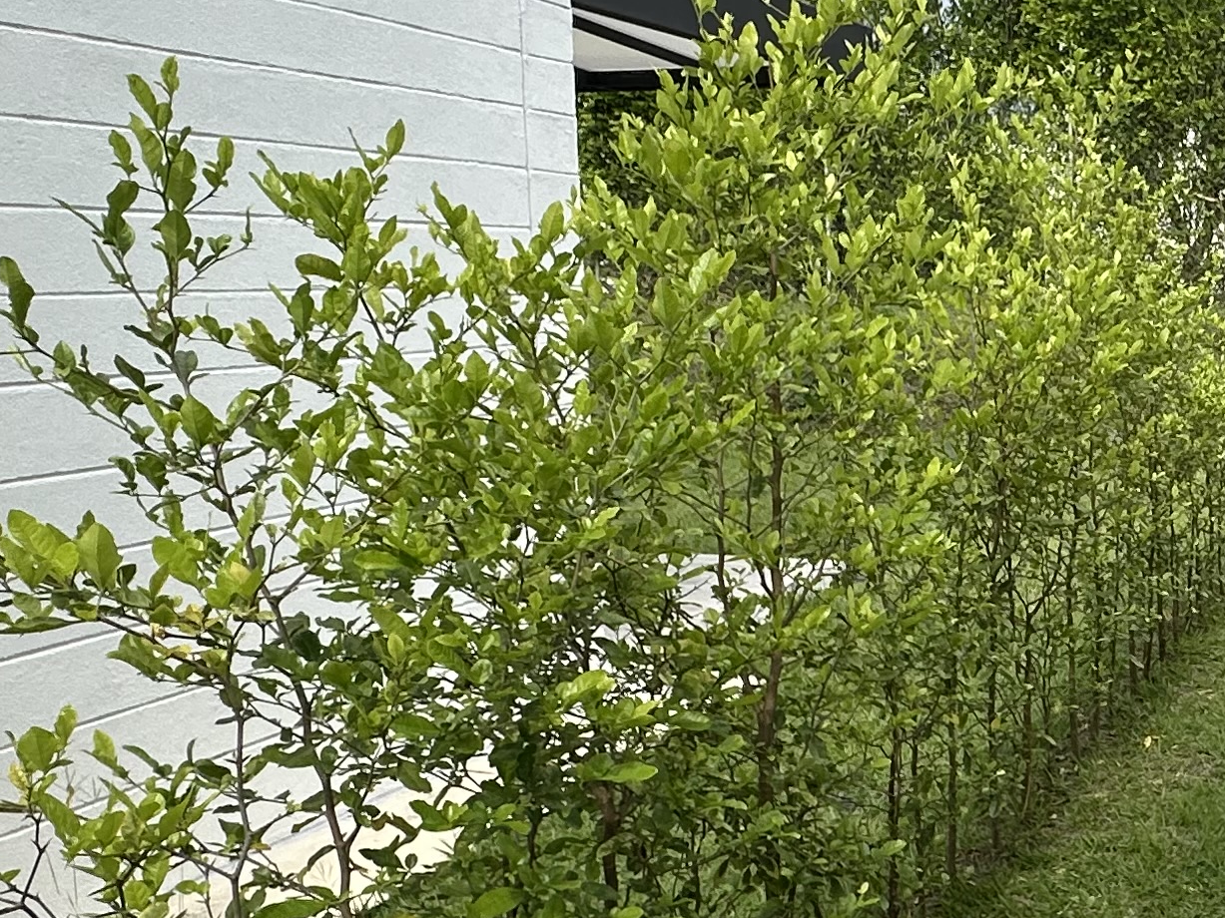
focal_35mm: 46
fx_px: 1628
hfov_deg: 37.3
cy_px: 513
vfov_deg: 31.5
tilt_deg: -8.0
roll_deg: -1.0
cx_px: 1198
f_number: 2.2
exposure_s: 1/558
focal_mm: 2.22
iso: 40
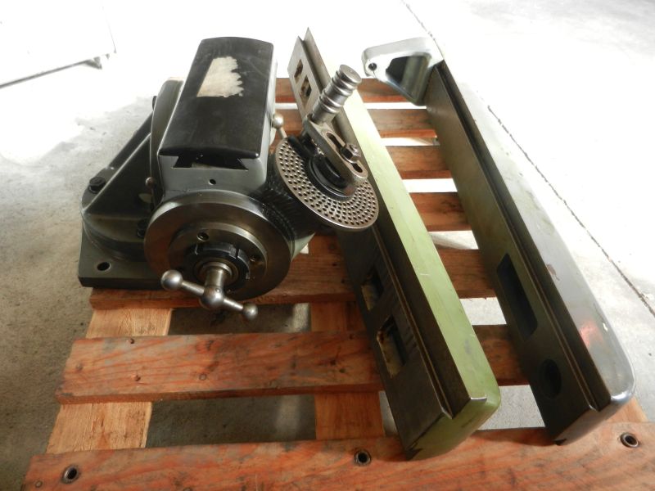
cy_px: 246
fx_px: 473
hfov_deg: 69.4
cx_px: 328
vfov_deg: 54.9
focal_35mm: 25
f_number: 3.5
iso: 250
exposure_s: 1/30
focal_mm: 4.5
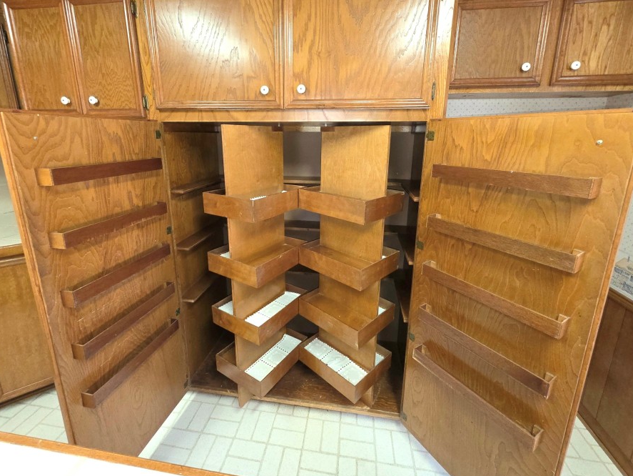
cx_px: 312
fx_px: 274
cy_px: 205
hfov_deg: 98.1
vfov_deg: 81.3
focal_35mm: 15
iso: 200
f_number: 1.9
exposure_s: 1/60.2
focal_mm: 2.2
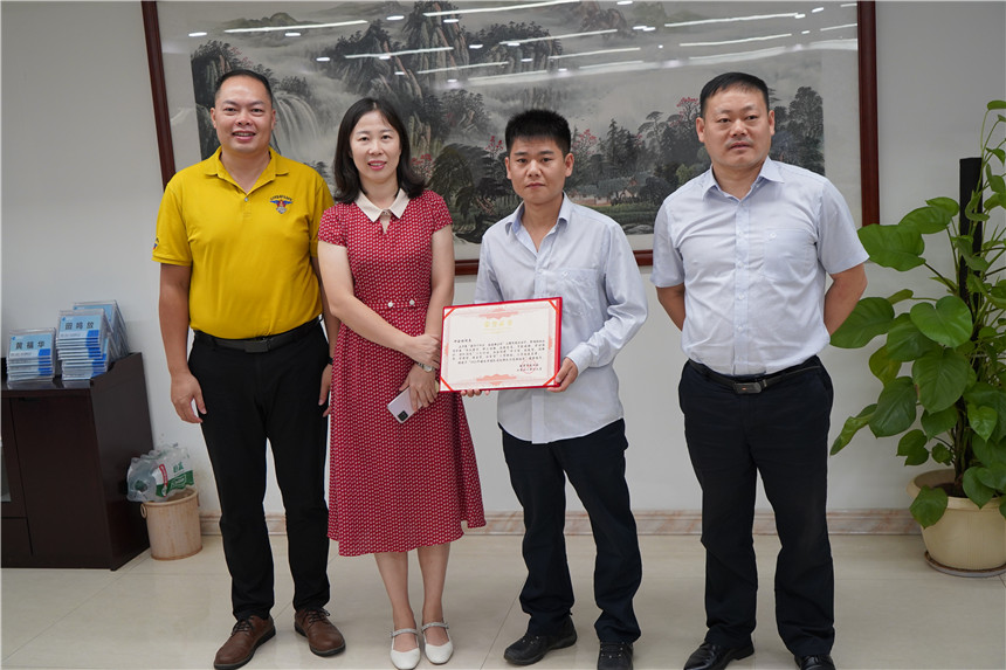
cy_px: 335
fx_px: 1090
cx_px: 503
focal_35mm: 39
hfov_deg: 49.6
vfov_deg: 34.2
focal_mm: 39
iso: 1250
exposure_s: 1/160
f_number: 4
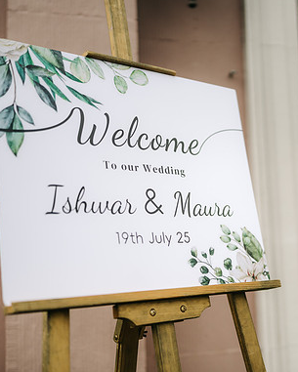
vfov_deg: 37.3
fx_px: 551
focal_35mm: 50
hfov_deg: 29.9
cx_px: 217
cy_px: 187
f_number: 1.4
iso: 100
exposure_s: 1/3200
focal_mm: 35
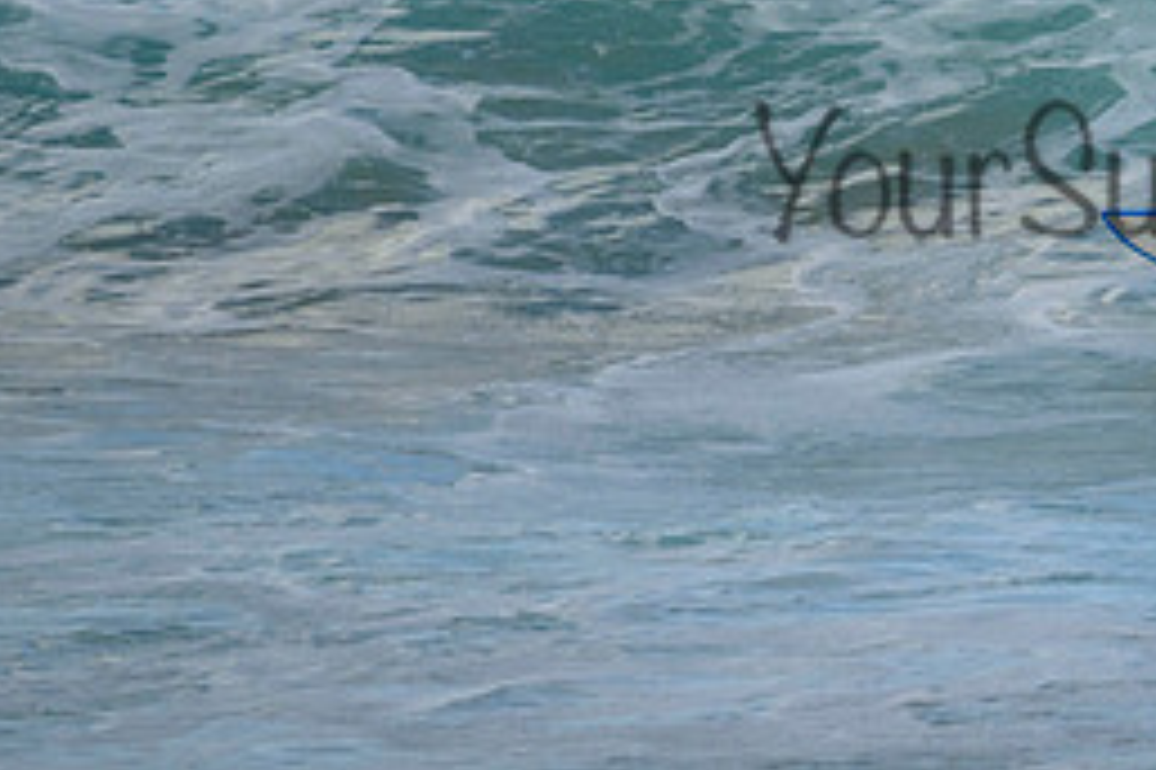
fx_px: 58018
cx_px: 1219
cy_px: 133
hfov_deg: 1.1
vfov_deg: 0.8
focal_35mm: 1808
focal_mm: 800
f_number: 11
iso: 1000
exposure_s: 1/1600
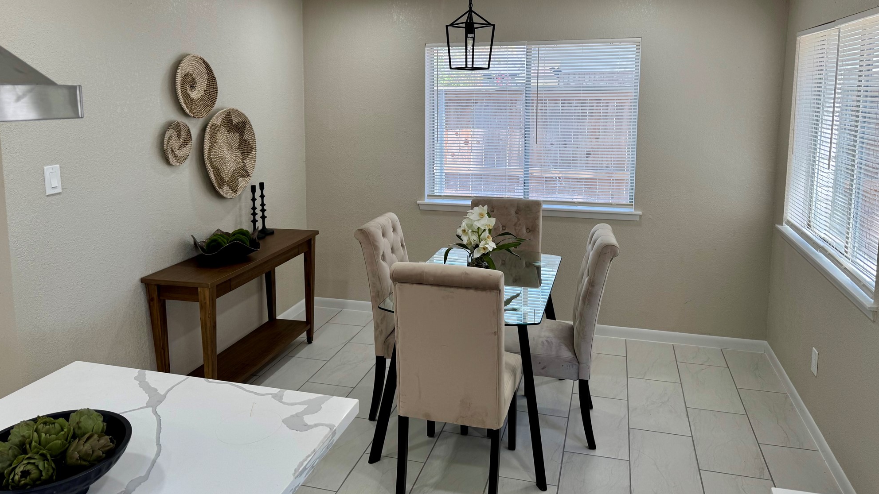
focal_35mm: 27
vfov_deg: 42.4
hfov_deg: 69.9
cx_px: 437
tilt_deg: -6.6
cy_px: 170
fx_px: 629
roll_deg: -0.2
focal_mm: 6.76
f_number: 1.78
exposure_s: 1/124
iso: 50
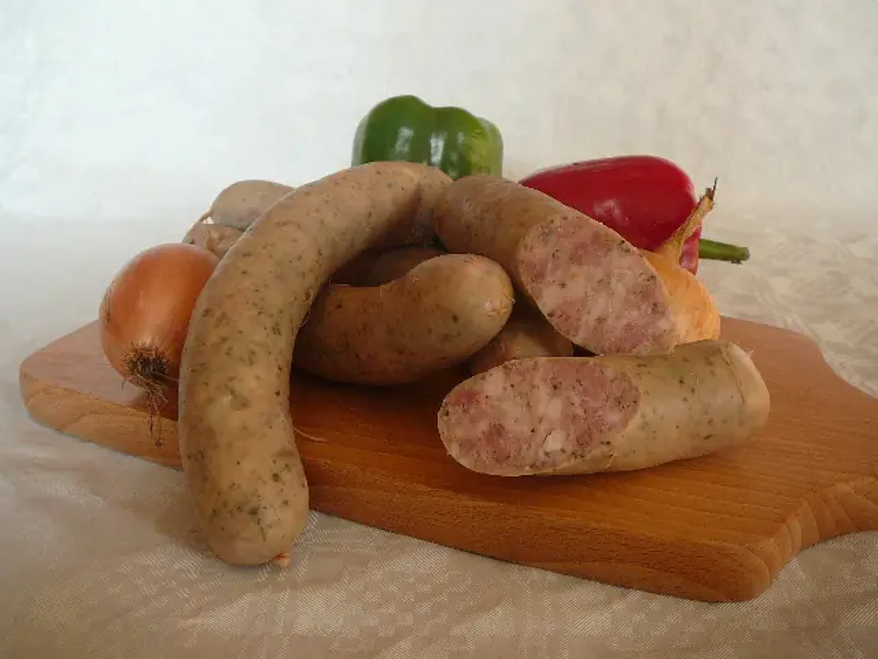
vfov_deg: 40.7
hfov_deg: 52.6
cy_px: 330
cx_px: 439
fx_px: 888
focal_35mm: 35
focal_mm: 5.2
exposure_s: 1/30
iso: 100
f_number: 2.8
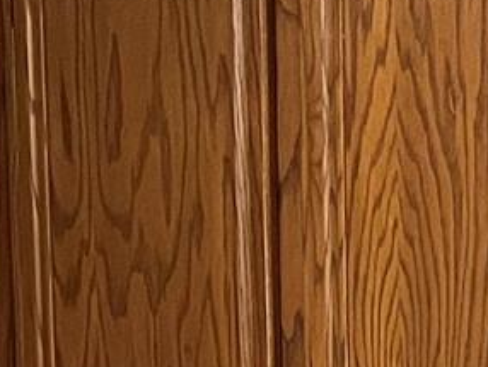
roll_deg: +0.1
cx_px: 793
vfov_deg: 7.1
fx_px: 2624
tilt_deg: -8.9
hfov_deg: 10.2
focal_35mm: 186
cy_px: 1149
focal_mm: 5.7
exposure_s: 1/60
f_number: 1.5
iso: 250
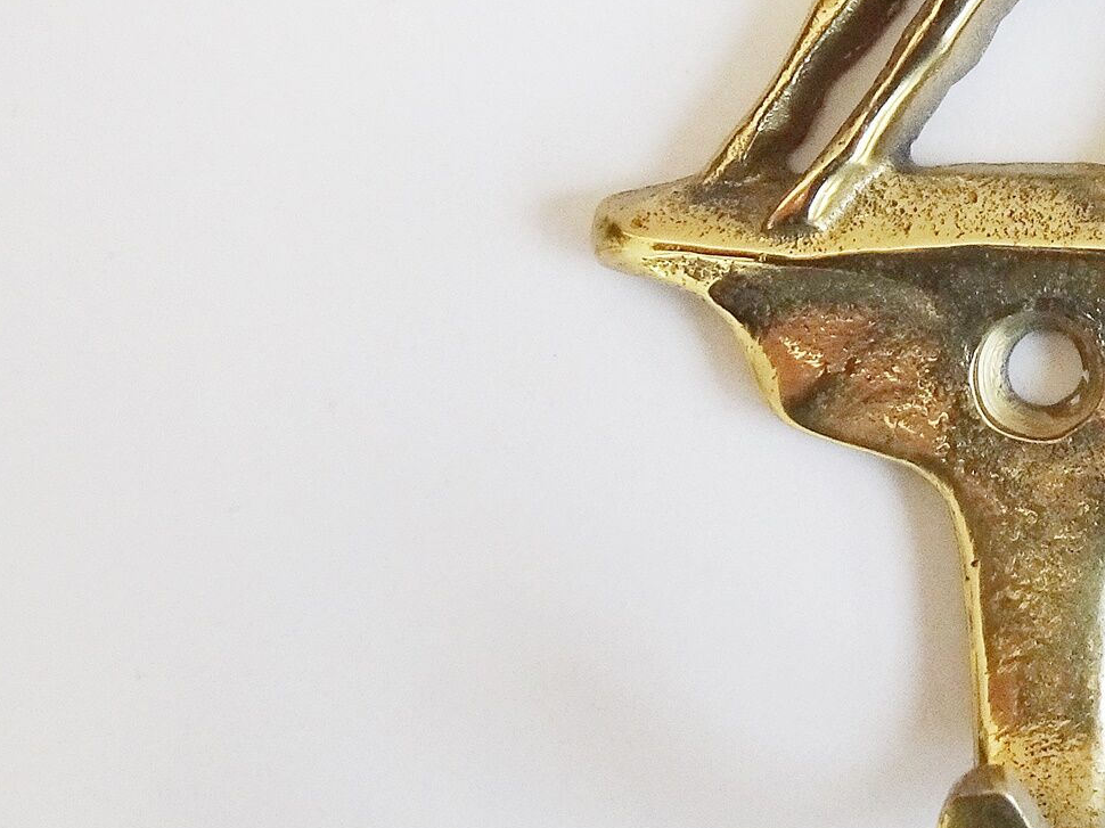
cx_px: 1330
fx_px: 2106
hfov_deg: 26.2
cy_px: 52
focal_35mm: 66
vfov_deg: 21.6
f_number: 3.5
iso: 160
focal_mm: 4.1
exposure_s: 1/80
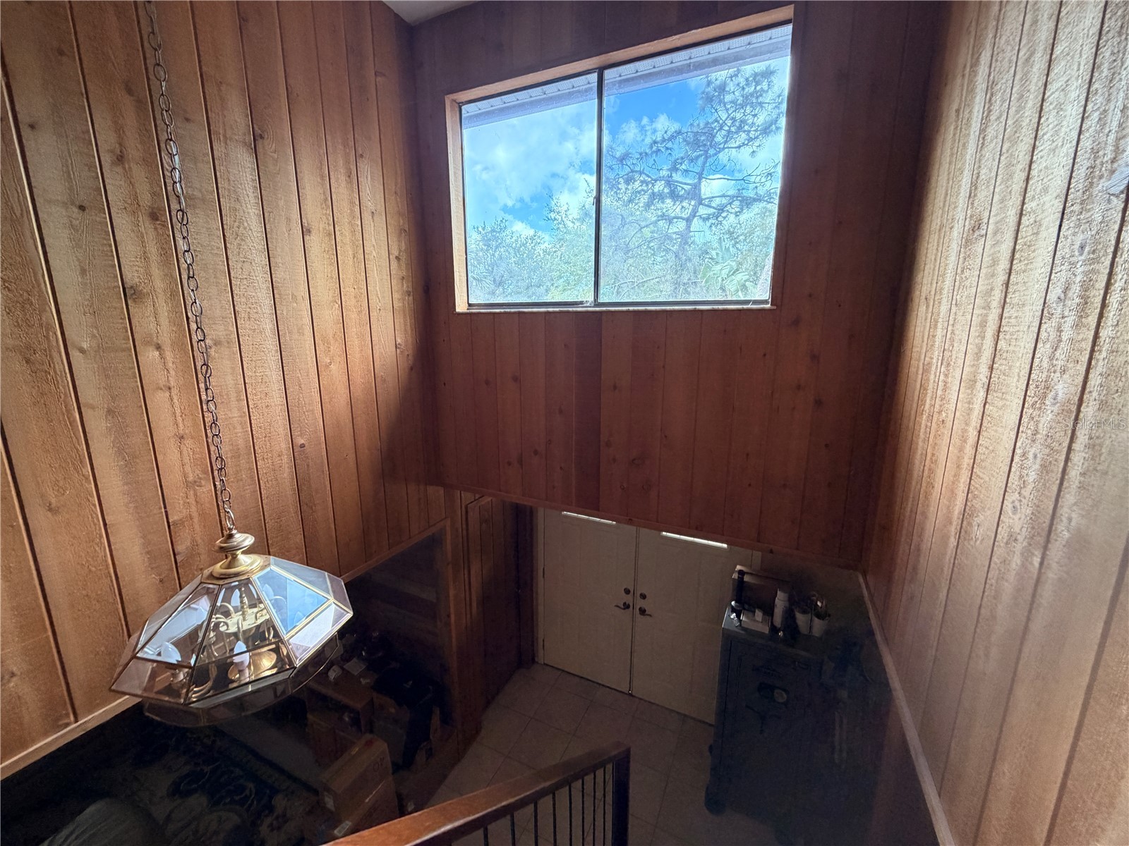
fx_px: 457
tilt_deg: -11.4
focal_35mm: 14
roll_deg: +1.6
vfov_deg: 85.7
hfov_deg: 102.1
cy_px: 423
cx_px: 564
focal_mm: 2.22
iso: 320
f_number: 2.2
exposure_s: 1/72
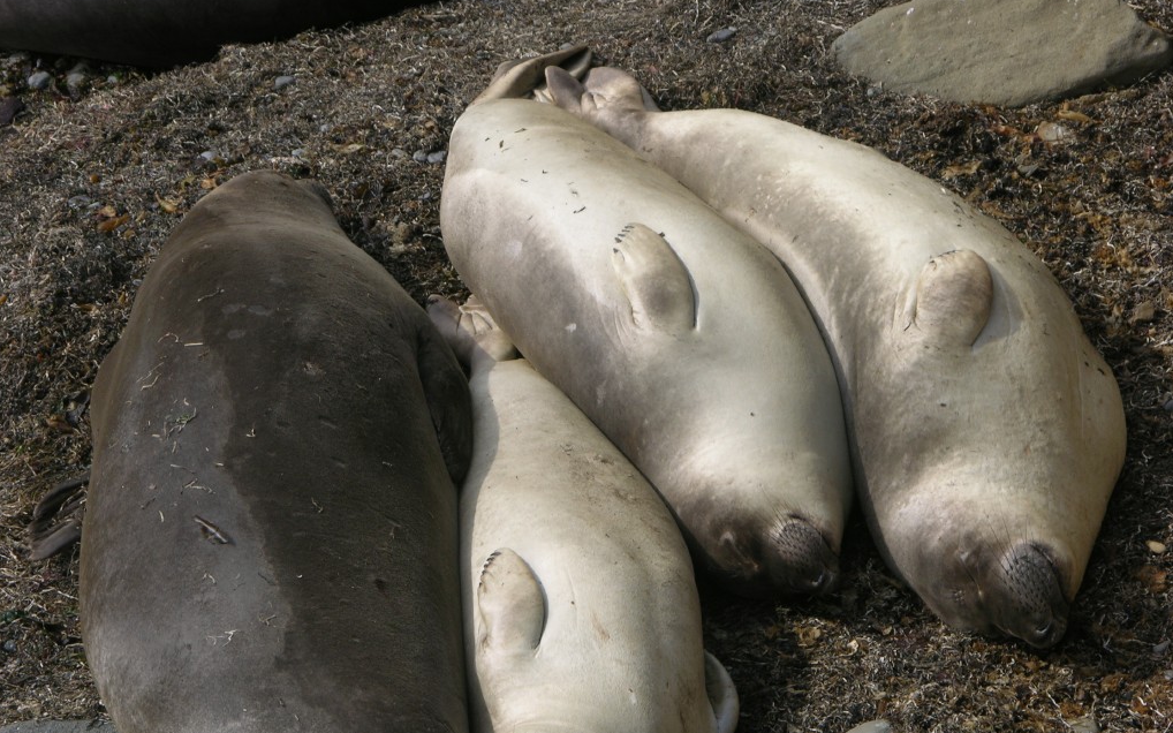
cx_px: 588
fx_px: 5114
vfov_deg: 8.2
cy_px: 400
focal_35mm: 160
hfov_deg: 13.1
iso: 50
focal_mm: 37.7
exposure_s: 1/275
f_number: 4.9
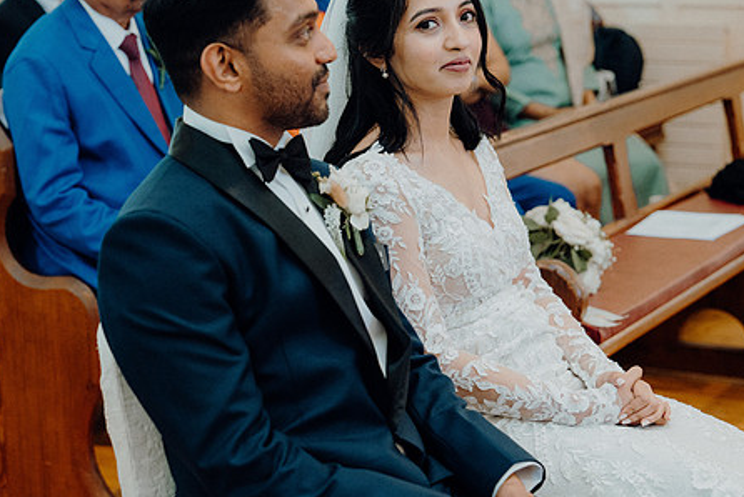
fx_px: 1882
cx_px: 395
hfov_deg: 22.4
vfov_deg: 15.0
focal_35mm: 91
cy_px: 223
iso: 2500
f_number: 3.5
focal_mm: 70
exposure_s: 1/250
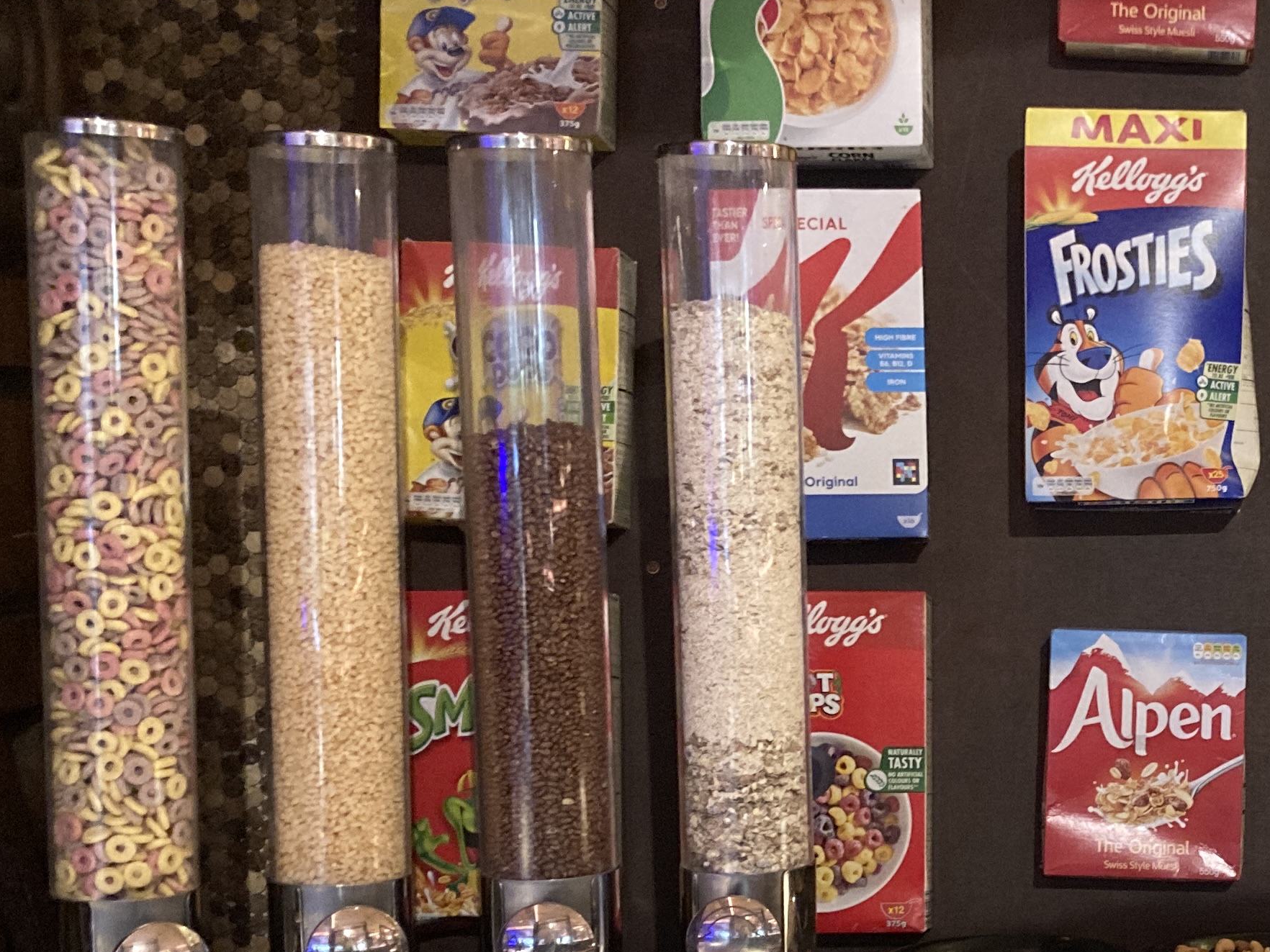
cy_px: 748
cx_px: 1161
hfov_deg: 29.0
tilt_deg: -5.9
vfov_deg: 22.6
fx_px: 2348
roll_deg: +0.4
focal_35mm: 64
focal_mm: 3.99
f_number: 1.8
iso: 400
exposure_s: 1/25
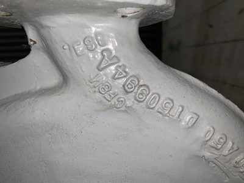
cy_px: 92
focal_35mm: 26
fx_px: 183
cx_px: 122
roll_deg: +1.8
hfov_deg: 67.3
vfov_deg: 53.1
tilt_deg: -8.5
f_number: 1.8
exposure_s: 1/26
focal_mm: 4.25
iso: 25
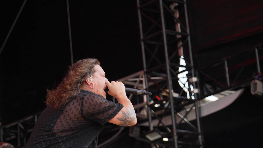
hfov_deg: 13.9
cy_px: 109
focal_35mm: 155
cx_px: 109
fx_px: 1081
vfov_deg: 7.8
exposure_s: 1/200
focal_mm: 105
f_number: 5
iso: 100
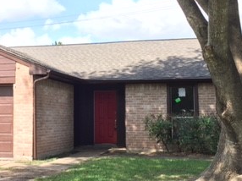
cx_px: 74
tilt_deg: +5.9
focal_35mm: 65
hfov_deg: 29.6
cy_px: 73
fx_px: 454
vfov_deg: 22.5
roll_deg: -1.7
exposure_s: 1/599
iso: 32
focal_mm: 4.15
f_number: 2.2
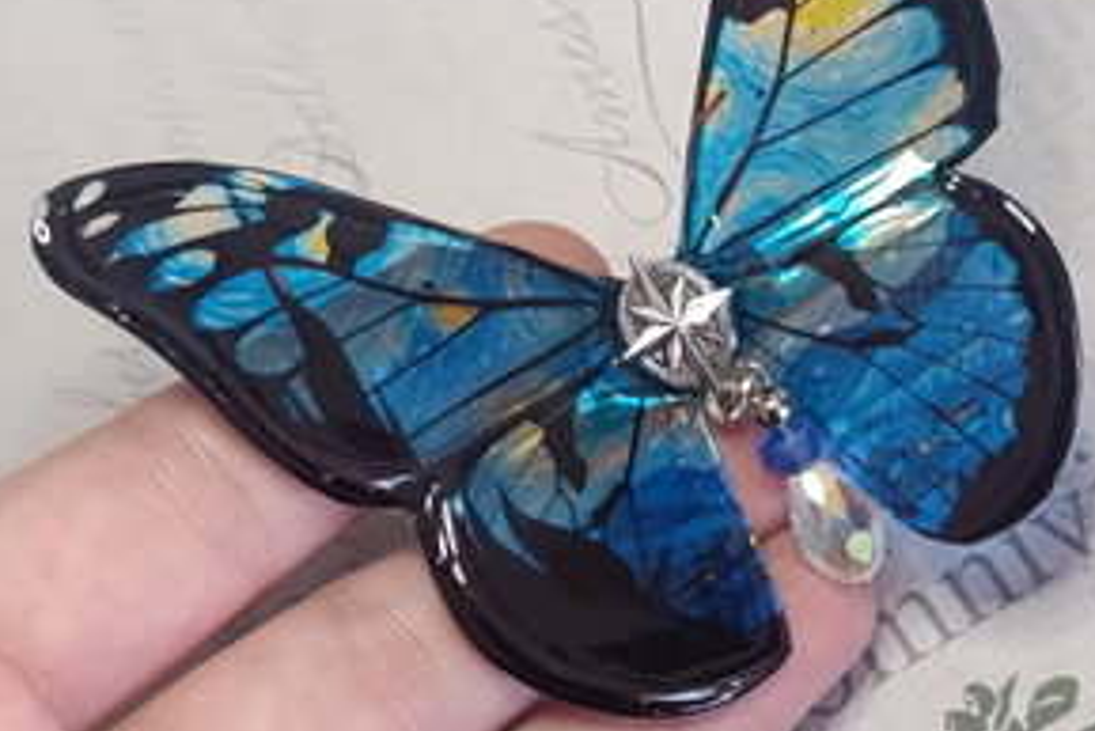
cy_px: 282
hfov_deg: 44.4
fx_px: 1339
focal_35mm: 44
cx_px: 599
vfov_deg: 30.4
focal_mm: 6.14
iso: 800
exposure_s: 1/50
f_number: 1.6
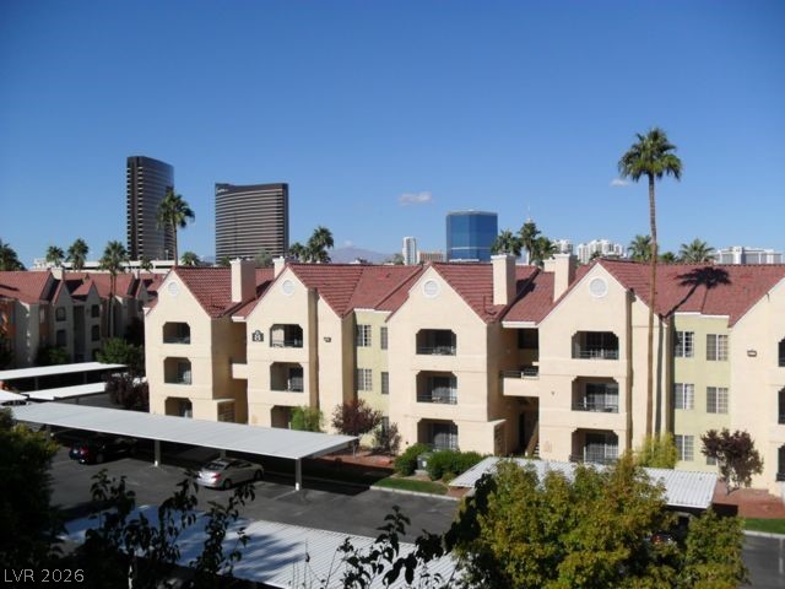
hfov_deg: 52.6
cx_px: 392
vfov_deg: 40.7
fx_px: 794
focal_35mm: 35
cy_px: 294
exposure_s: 1/500
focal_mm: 6.3
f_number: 7.6
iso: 80
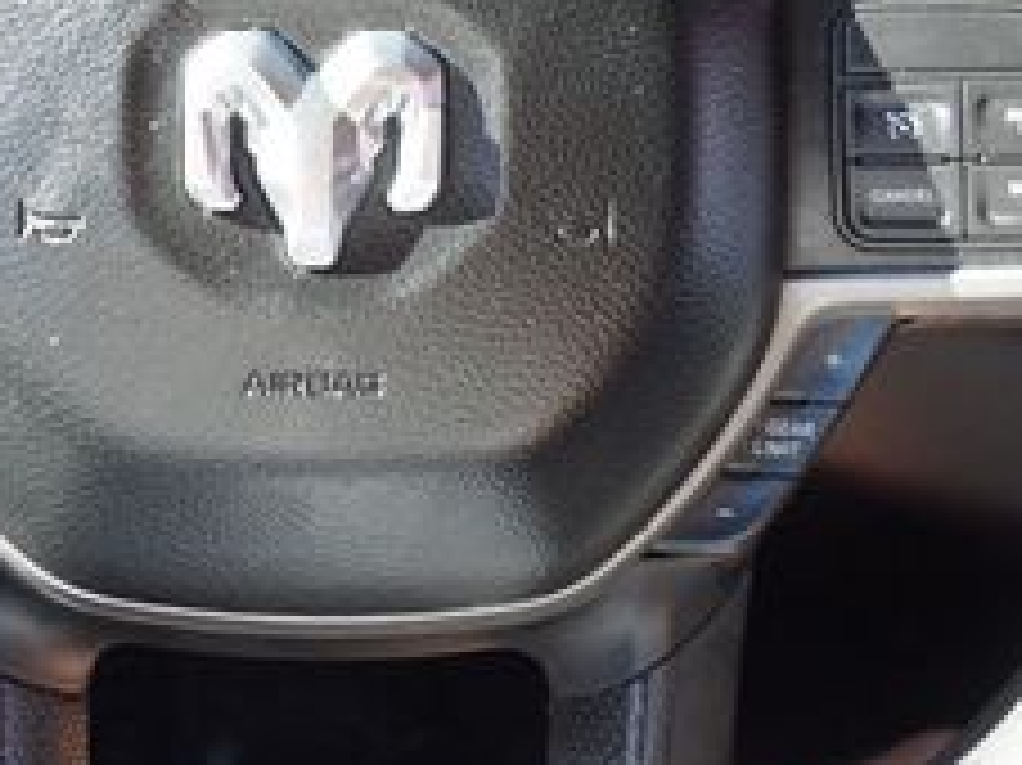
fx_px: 1918
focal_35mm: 65
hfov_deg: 29.6
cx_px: 315
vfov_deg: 22.2
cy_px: 126
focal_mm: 16
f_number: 4
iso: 100
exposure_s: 1/60
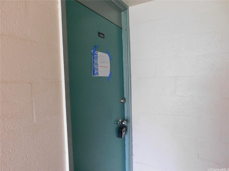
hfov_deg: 73.9
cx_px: 114
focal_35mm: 23
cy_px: 86
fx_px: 152
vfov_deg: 58.9
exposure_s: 1/25
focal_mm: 4
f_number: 3
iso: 400
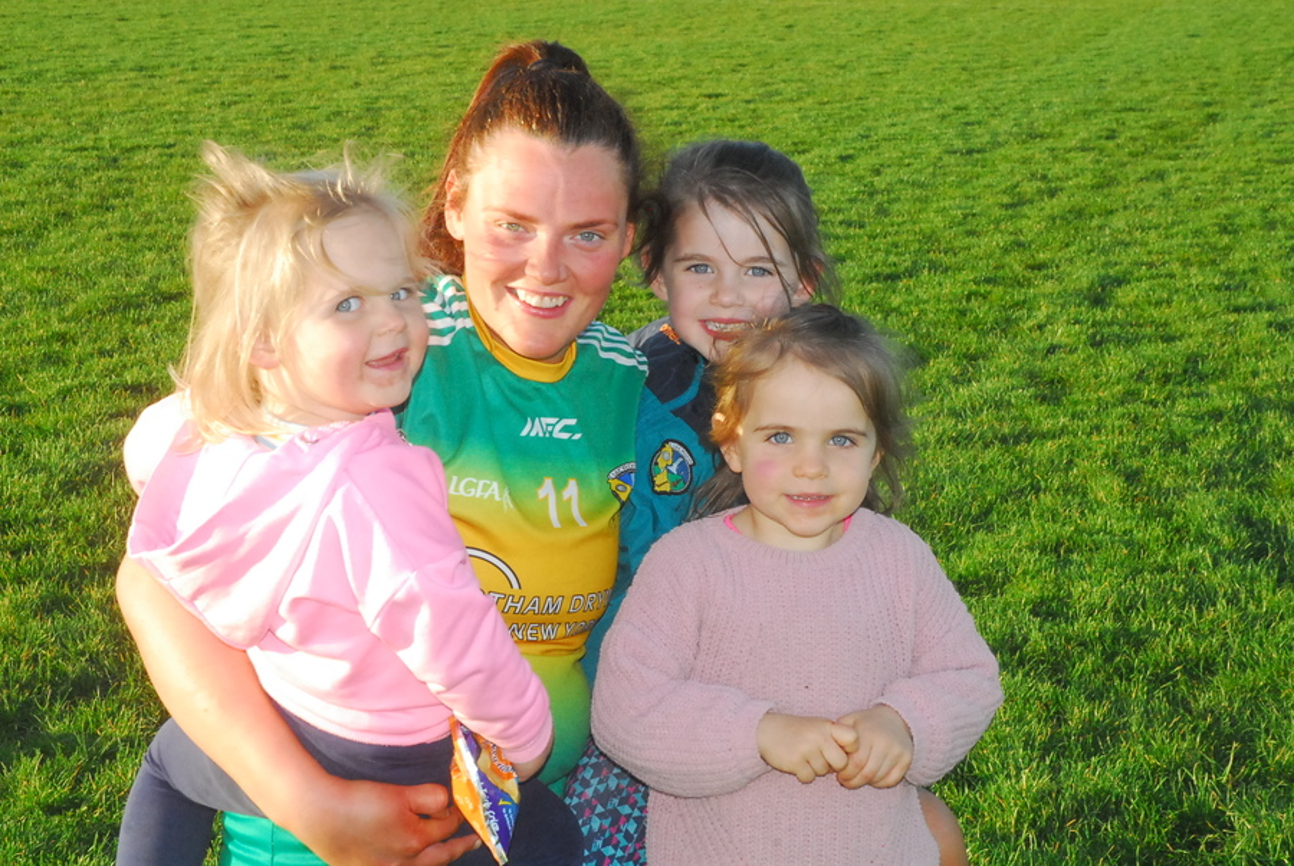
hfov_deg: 27.0
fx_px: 2698
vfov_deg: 18.2
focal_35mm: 75
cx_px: 647
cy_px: 433
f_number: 14
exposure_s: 1/250
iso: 1600
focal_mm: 50
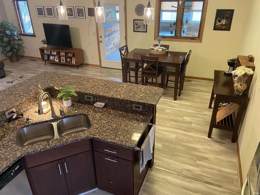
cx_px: 130
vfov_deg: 53.1
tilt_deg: -28.0
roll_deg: +1.0
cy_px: 98
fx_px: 195
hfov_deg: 67.3
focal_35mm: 26
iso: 500
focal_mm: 4.25
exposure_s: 1/60
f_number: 1.8
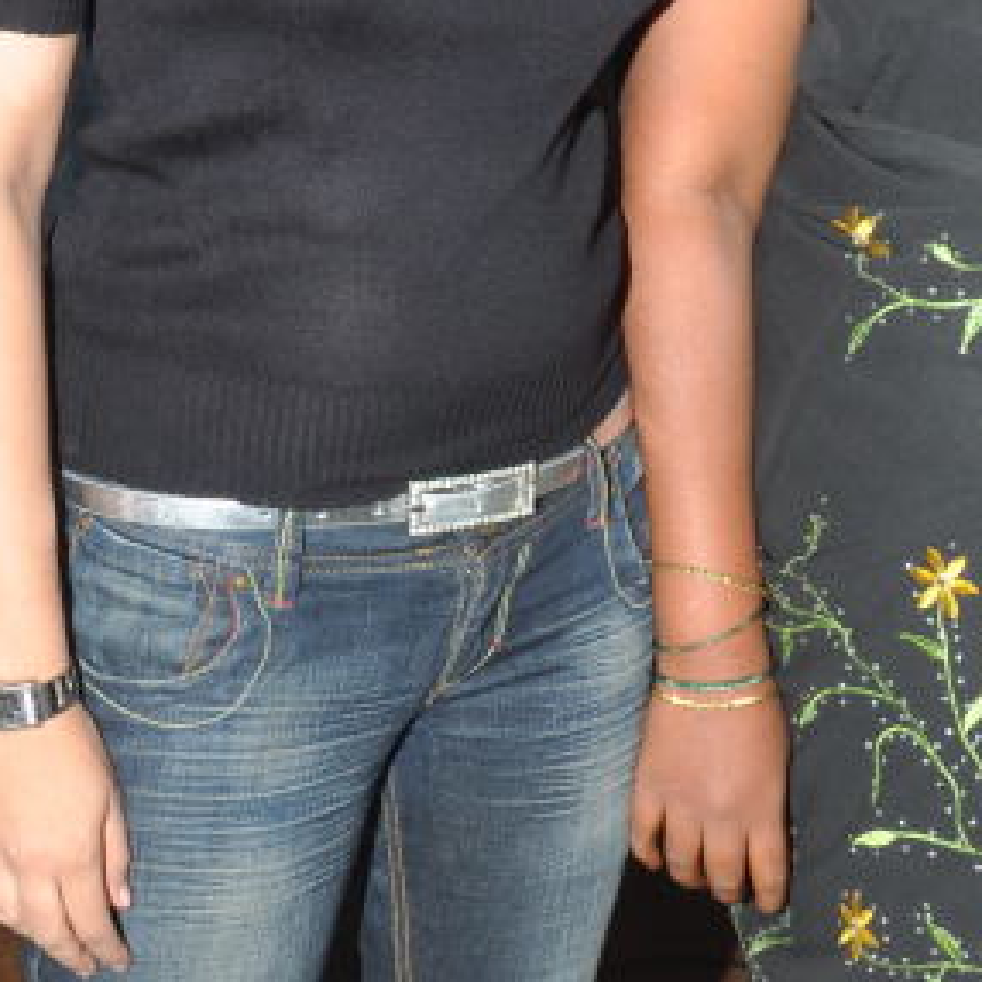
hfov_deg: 20.8
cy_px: 381
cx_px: 831
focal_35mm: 82
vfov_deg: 21.1
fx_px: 2632
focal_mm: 18
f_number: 9
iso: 200
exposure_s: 1/160
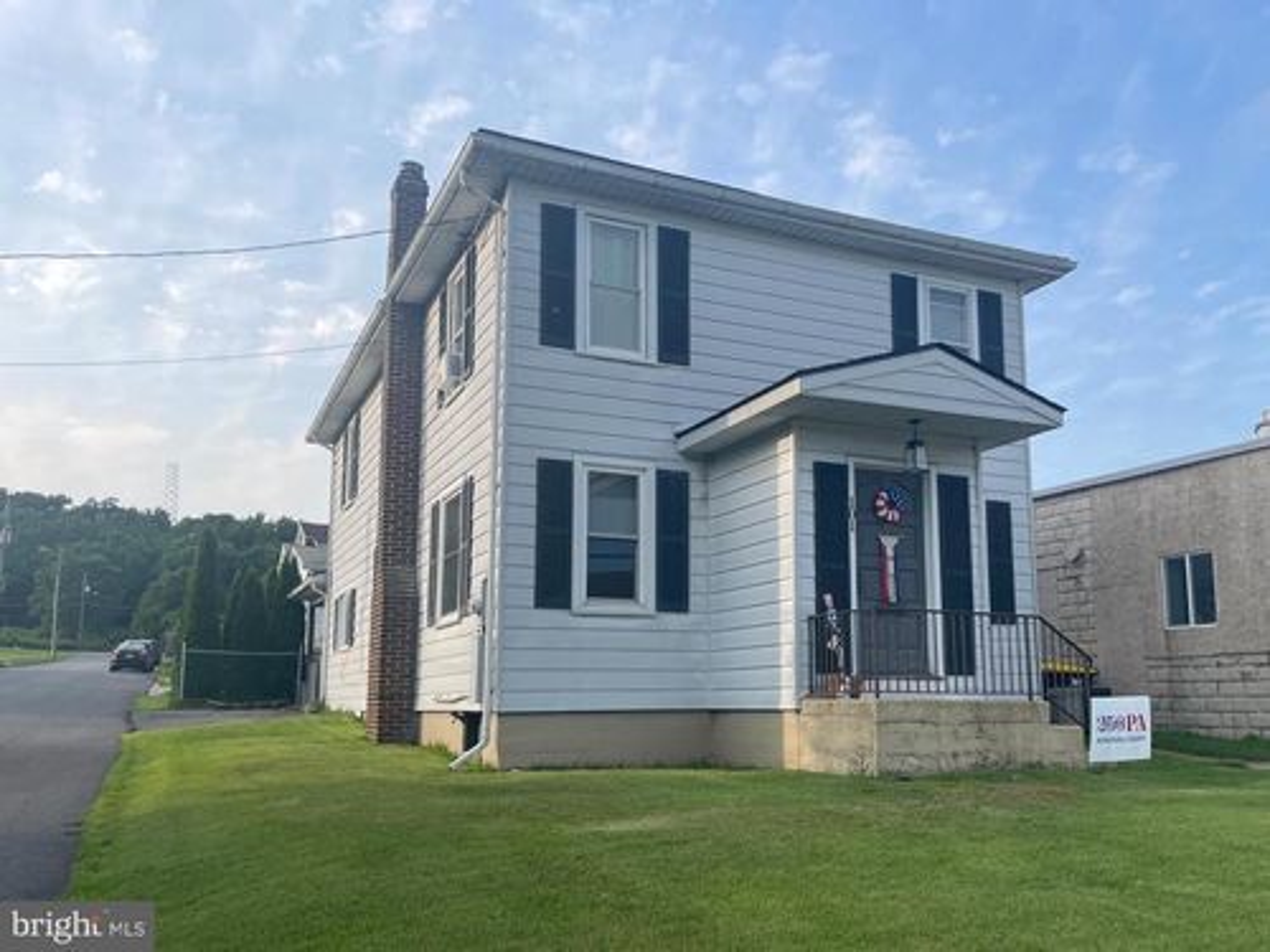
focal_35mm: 26
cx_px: 635
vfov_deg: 53.1
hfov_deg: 67.3
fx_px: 954
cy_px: 476
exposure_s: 1/1742
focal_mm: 4.2
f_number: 1.6
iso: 32
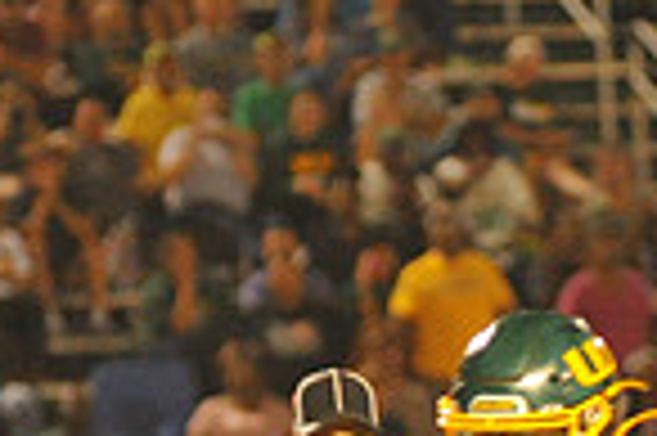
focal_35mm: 794
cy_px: 787
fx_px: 14474
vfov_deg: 1.7
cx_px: 914
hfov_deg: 2.6
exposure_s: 1/200
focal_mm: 200
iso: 6400
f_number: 5
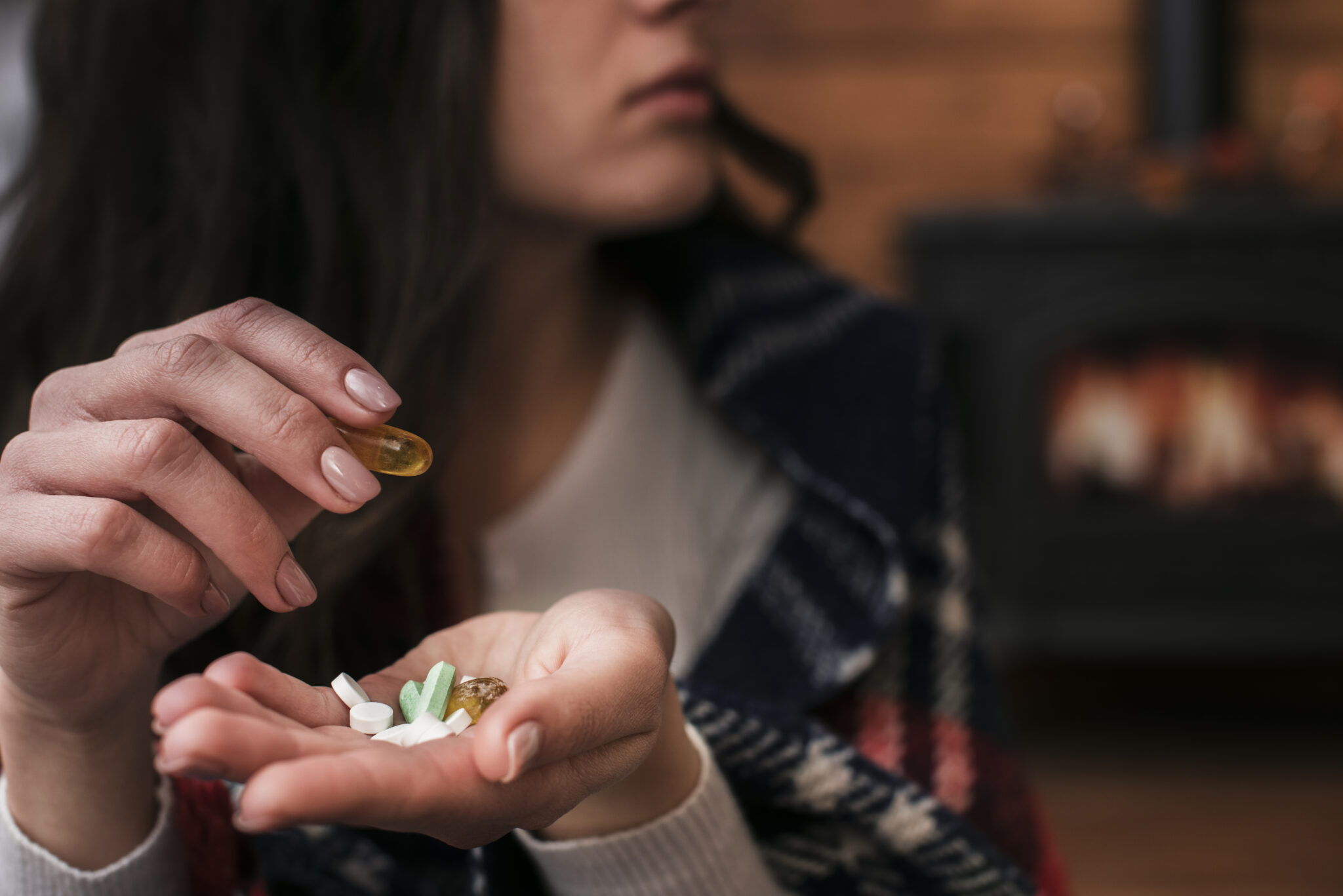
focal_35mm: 50
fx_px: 1866
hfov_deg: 39.6
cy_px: 448
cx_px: 672
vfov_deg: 27.0
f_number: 4
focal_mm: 50
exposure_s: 1/160
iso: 320
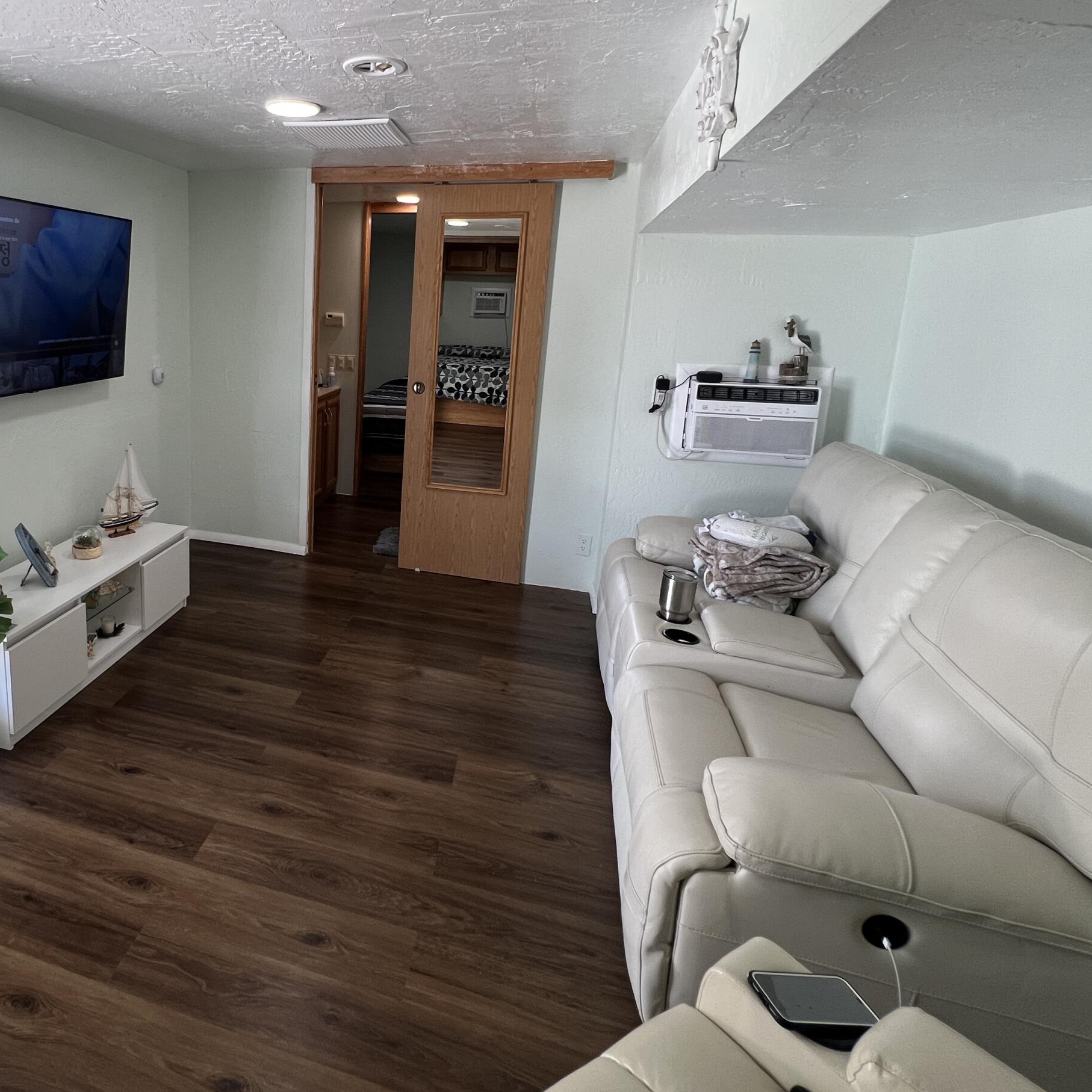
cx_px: 314
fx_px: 678
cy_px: 452
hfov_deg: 73.8
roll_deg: -1.7
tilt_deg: -12.5
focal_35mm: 19
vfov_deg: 77.0
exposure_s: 1/120
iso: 125
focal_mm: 1.57
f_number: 1.8
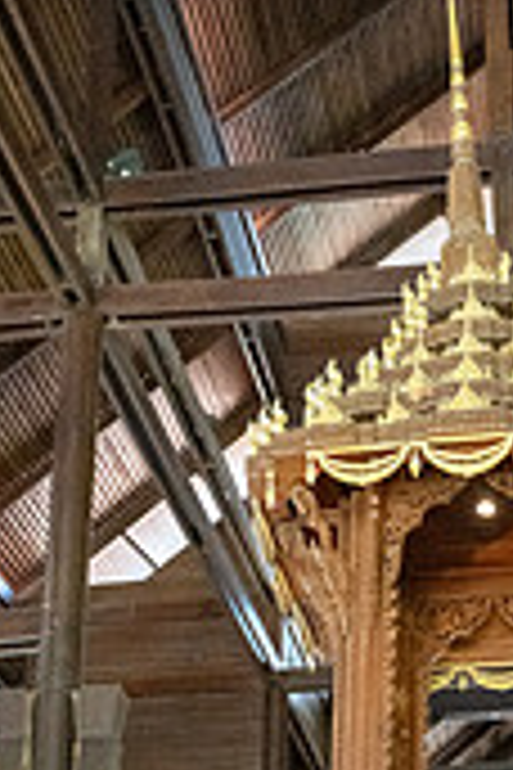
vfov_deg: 28.0
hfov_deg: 21.0
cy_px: 919
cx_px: 477
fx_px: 1347
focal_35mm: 63
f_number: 8
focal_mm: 24
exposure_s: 1/200
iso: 25600
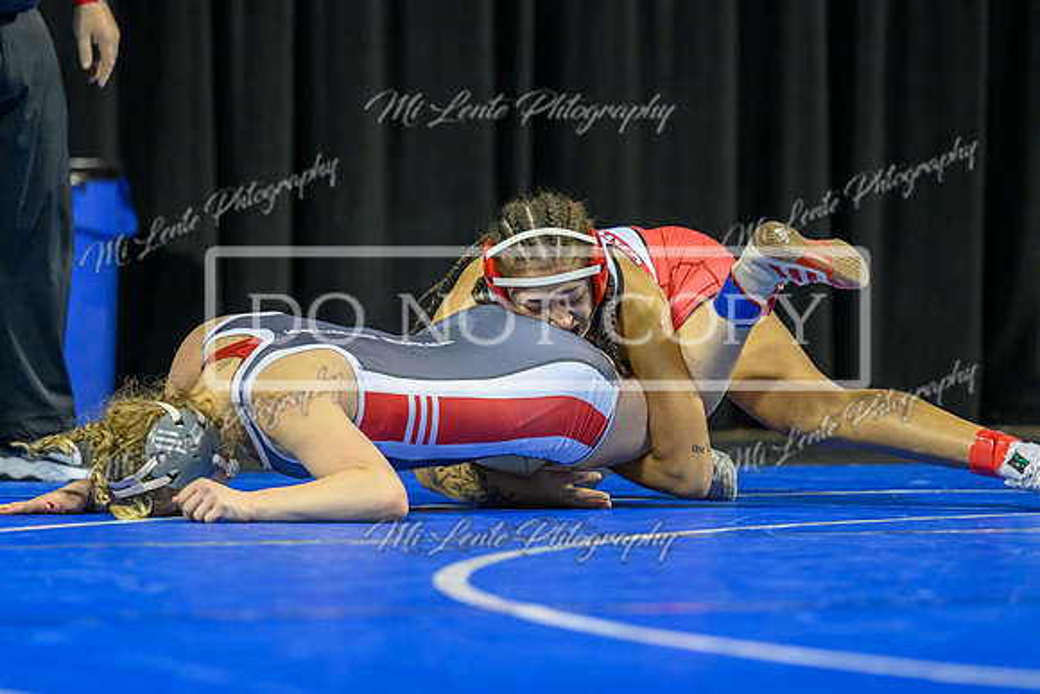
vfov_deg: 7.4
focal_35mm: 185
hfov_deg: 11.1
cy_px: 314
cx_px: 493
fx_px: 5354
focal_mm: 140
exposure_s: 1/800
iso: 2000
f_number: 2.8
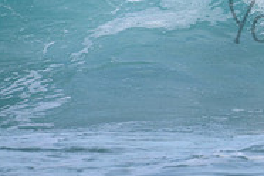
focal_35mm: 1906
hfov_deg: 1.1
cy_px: -53
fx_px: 13976
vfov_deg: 0.7
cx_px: 401
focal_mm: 500
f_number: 5.6
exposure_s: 1/2000
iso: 280
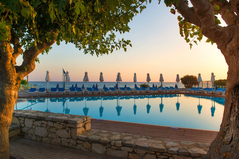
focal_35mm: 24
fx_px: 159
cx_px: 120
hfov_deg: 73.7
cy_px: 80
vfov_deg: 53.2
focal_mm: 24
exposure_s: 1/60
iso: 200
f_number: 11
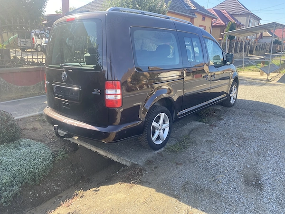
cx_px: 142
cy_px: 107
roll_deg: -3.7
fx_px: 214
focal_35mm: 26
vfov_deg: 53.1
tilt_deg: -19.4
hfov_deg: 67.3
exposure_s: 1/467
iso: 32
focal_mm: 4.25
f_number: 1.8
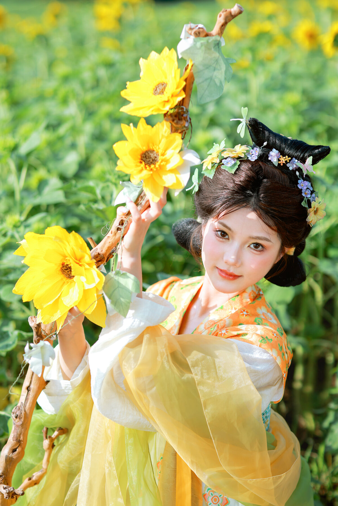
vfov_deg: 24.2
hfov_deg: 16.3
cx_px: 169
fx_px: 1183
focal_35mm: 84
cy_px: 253
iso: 100
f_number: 2.5
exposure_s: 1/2000
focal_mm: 85
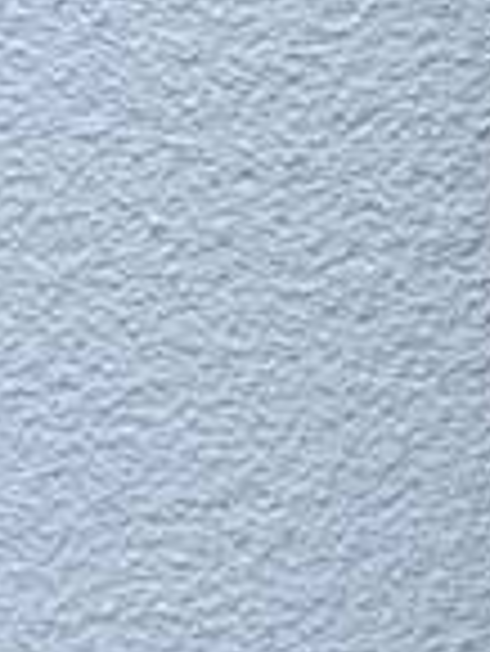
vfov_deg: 6.5
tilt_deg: -3.1
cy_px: -648
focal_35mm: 297
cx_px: 1499
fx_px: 5597
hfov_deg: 4.8
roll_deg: +0.7
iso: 64
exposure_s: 1/706
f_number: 1.78
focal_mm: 6.76
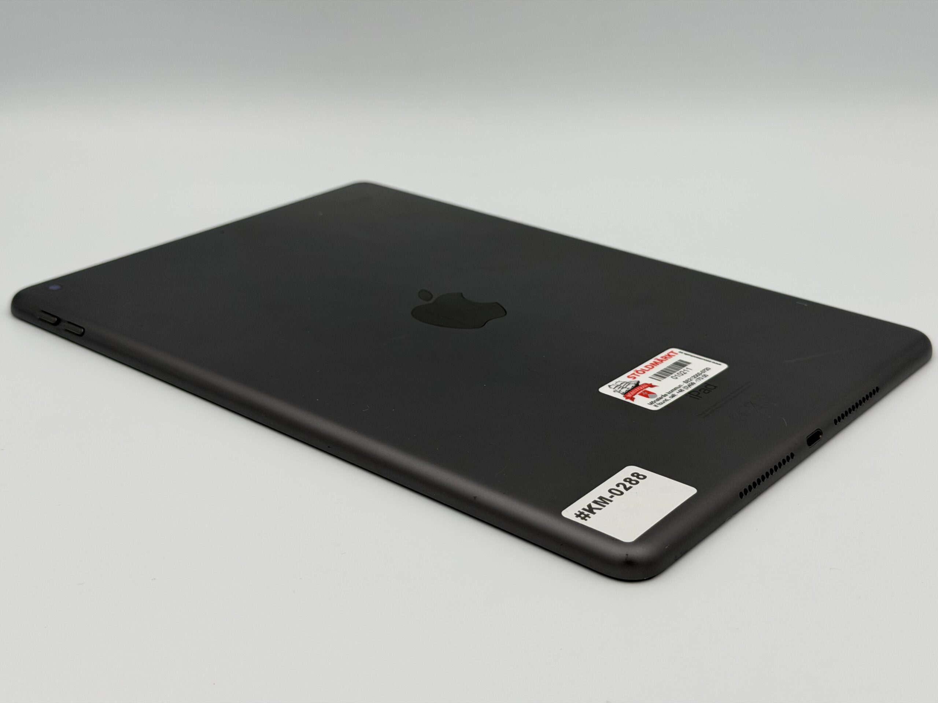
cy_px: 352
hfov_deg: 39.7
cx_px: 469
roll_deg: -0.1
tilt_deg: -23.5
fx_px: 1301
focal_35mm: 48
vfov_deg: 30.3
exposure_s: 1/802
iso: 64
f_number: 1.78
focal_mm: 6.76
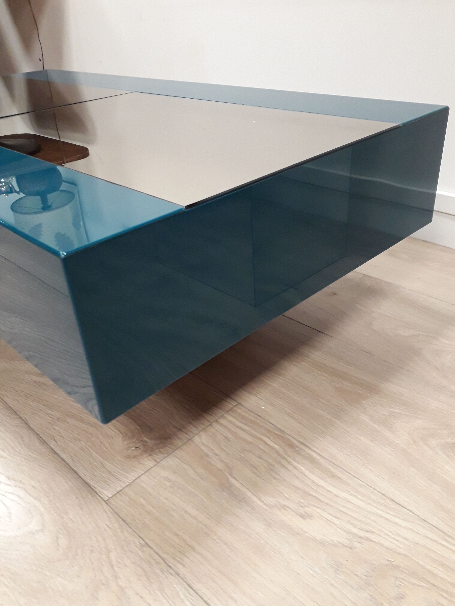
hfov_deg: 48.2
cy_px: 323
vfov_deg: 61.6
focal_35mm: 29
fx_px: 508
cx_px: 242
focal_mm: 3.6
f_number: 1.9
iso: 160
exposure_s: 1/33
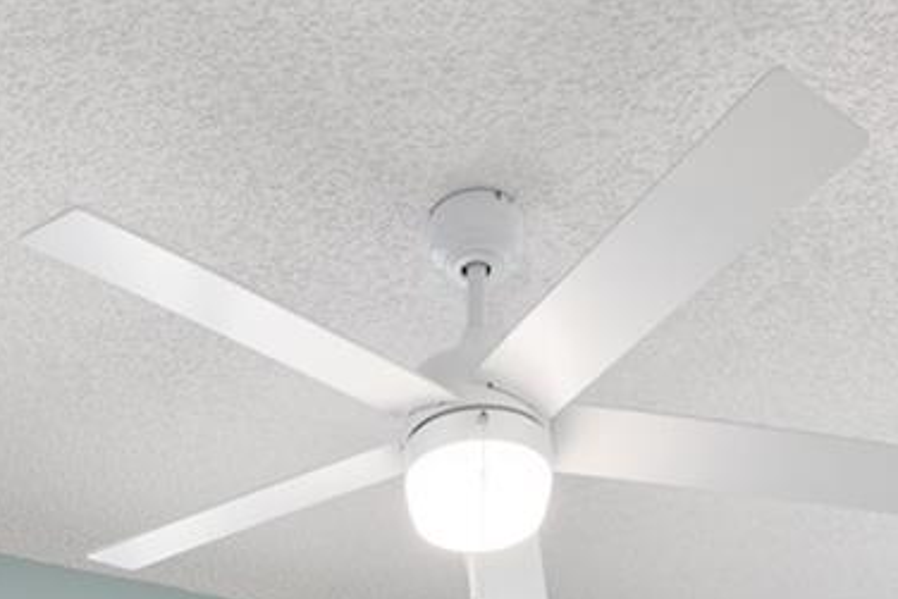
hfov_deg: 38.7
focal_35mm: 51
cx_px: 370
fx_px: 1273
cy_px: 1191
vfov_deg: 18.2
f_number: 7.1
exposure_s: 1/8
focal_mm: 12
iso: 125
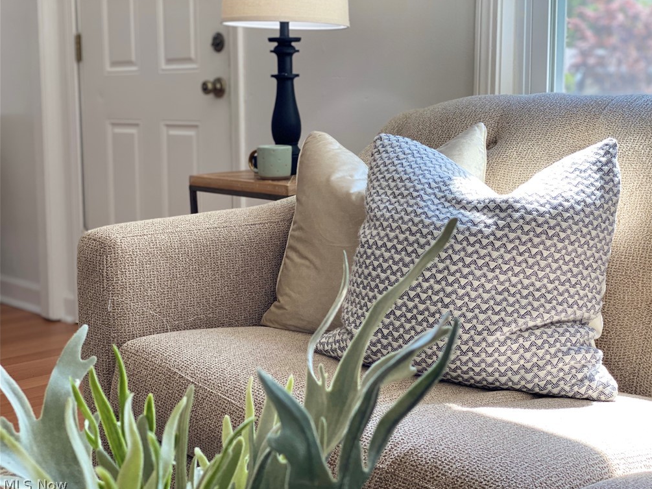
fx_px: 998
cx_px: 332
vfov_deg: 27.5
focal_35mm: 53
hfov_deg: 36.2
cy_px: 246
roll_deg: -0.3
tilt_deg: -8.5
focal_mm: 6
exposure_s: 1/122
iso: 50
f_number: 2
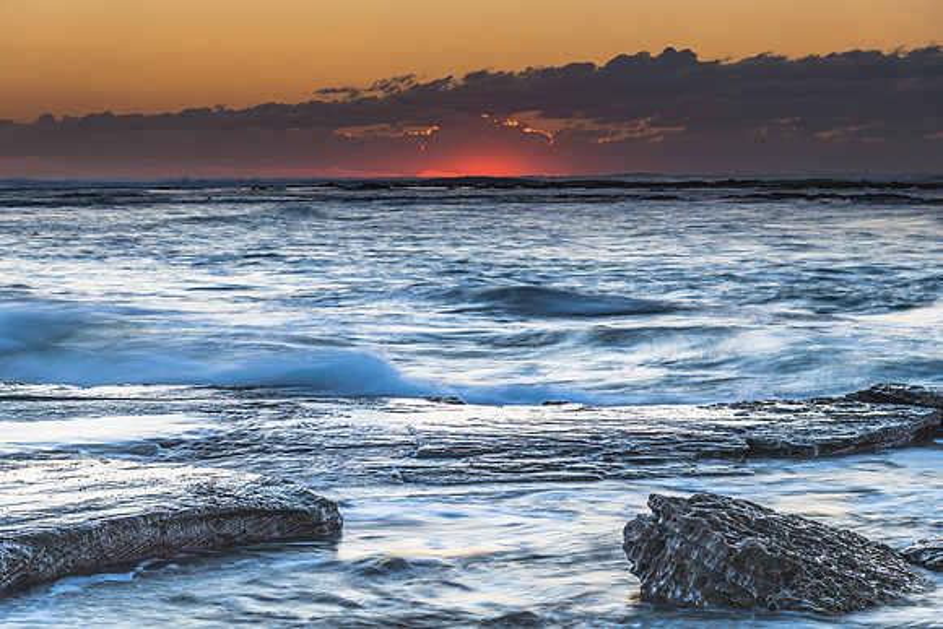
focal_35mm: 85
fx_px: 2233
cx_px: 472
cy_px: 314
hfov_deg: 23.8
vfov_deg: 16.0
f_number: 8
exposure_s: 1/2
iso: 31
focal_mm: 85
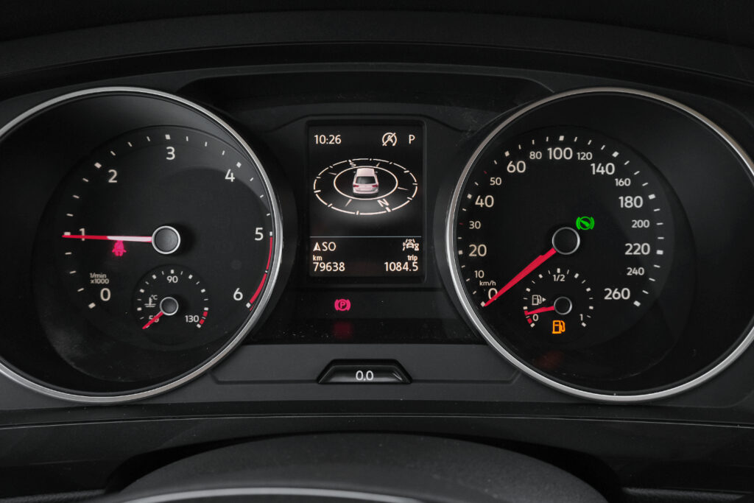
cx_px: 377
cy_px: 252
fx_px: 628
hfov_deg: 61.9
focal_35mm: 30
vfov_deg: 43.6
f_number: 7.1
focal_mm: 19.7
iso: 2000
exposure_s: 1/160
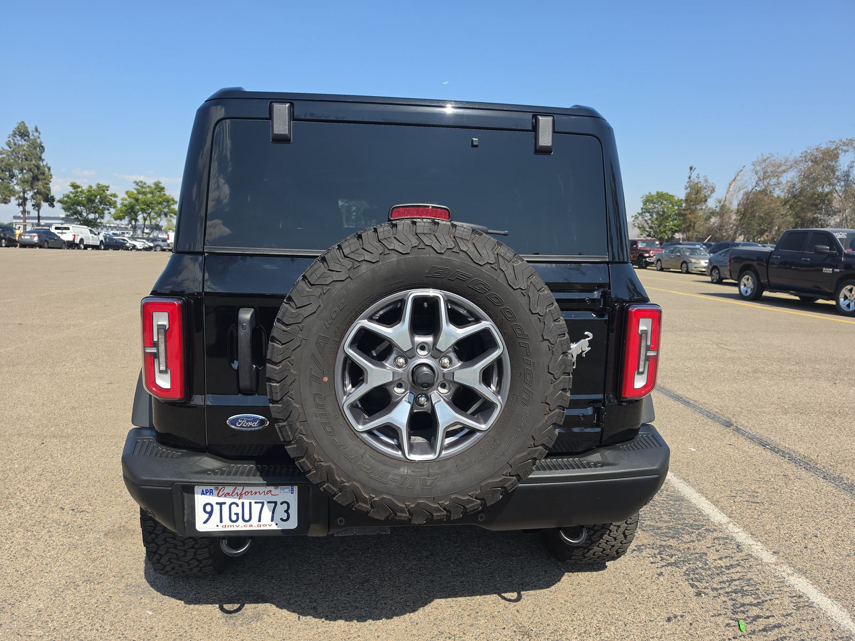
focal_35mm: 23
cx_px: 428
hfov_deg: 73.9
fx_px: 568
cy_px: 320
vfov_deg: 58.9
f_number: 1.4
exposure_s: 1/620
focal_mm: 6.5
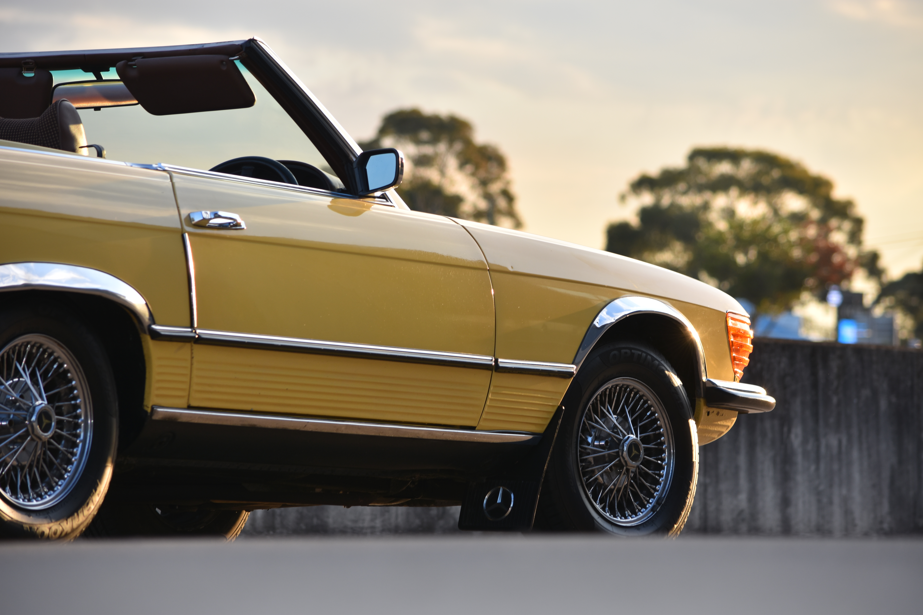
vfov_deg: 6.8
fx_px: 5191
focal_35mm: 202
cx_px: 462
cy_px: 308
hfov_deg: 10.2
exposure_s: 1/160
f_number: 5.6
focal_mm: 135
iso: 100
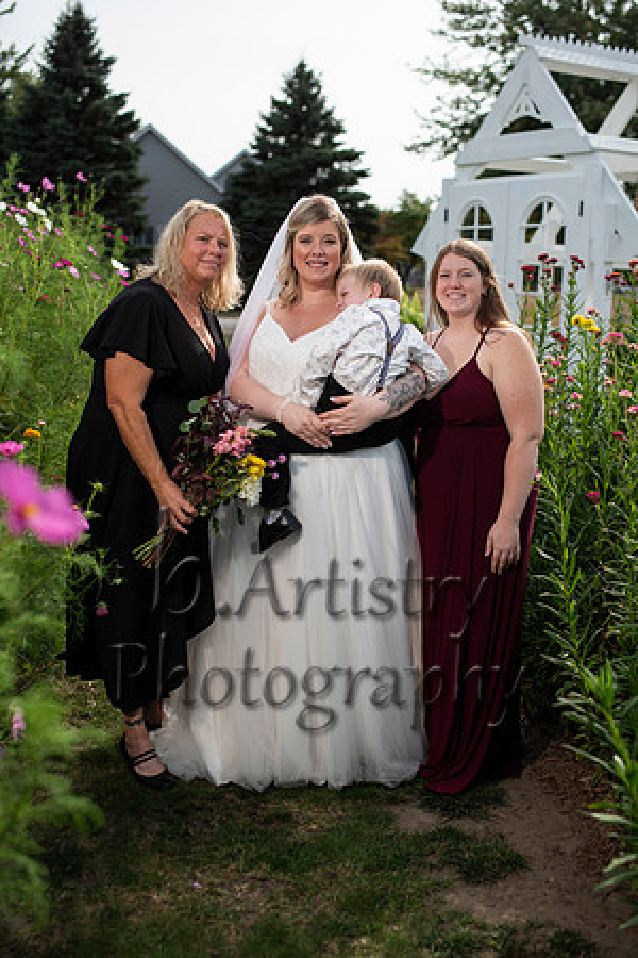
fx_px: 1196
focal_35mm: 45
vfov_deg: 43.6
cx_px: 319
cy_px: 479
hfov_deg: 29.9
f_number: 2.8
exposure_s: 1/1600
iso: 125
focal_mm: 45
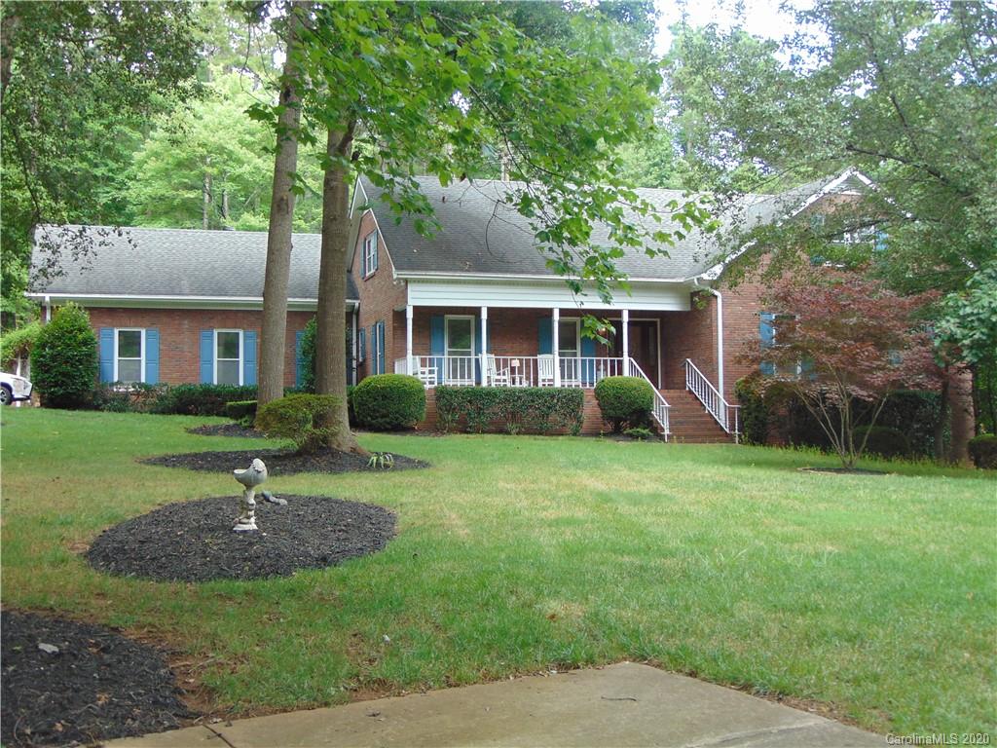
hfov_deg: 44.8
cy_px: 374
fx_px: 1210
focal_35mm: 42
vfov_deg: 34.3
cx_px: 498
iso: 80
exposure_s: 1/50
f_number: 3.3
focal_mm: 7.6
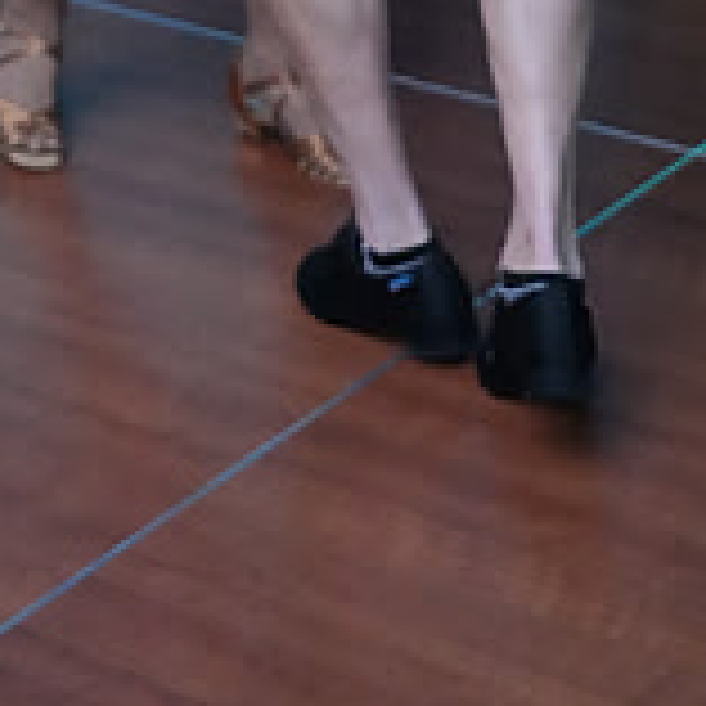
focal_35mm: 126
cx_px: 429
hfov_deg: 13.8
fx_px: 2907
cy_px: -540
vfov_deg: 12.7
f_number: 4
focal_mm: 40
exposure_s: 1/200
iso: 8000
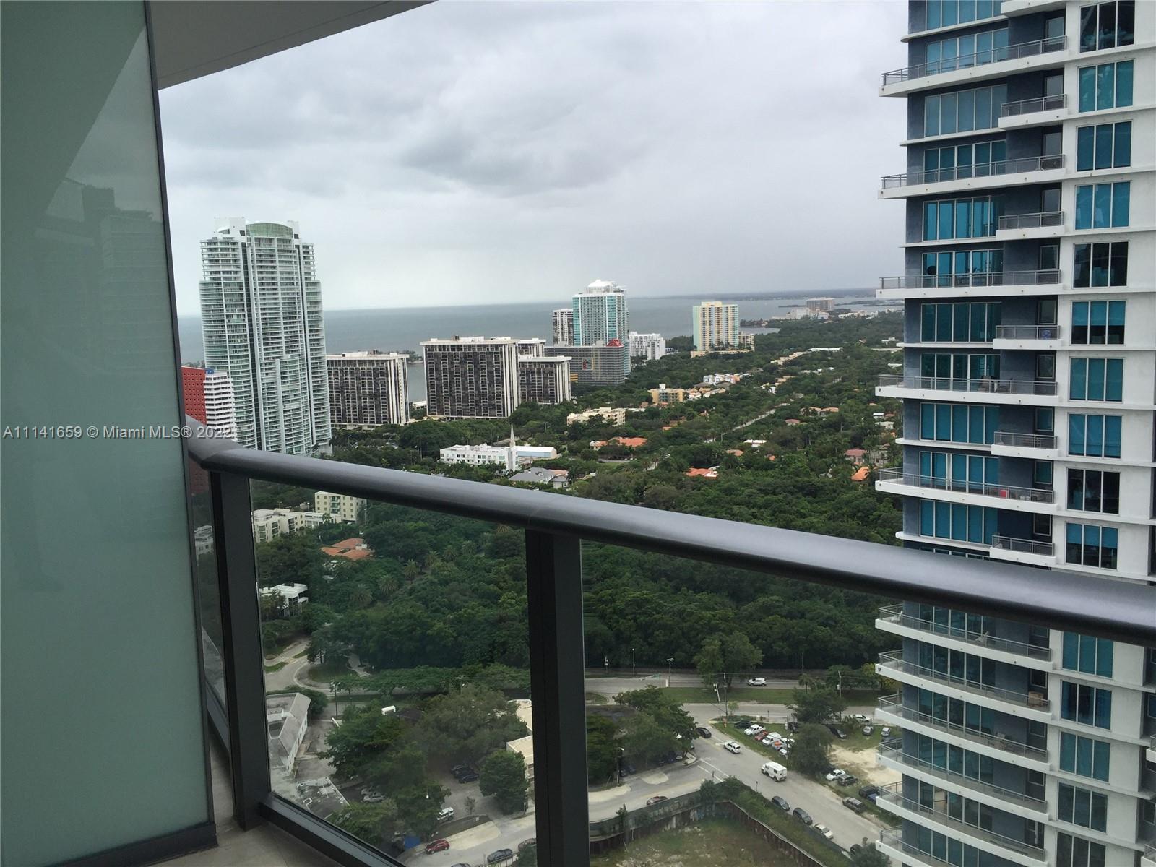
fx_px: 968
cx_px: 578
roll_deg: +1.4
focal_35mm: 29
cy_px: 434
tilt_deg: -9.0
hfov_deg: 61.7
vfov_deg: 48.2
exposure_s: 1/694
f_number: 2.2
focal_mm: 4.15
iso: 32
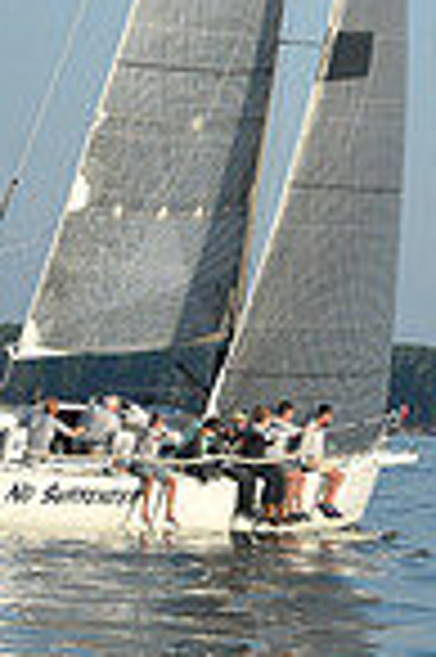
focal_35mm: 279
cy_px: 140
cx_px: 267
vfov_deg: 7.4
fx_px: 5080
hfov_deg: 4.9
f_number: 9
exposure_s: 1/800
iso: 320
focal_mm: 70
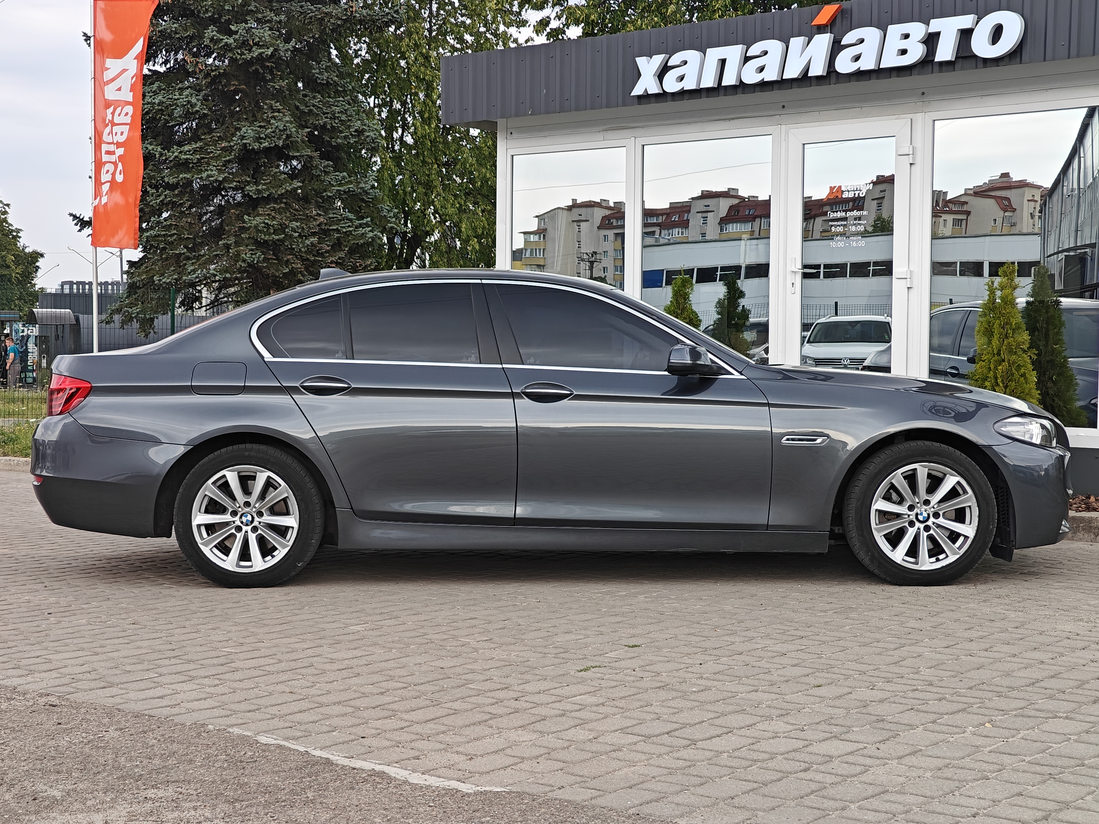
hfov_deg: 40.4
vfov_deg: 30.9
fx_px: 1492
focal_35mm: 47
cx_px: 550
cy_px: 412
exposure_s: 1/323
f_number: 2
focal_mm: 7.08
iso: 50
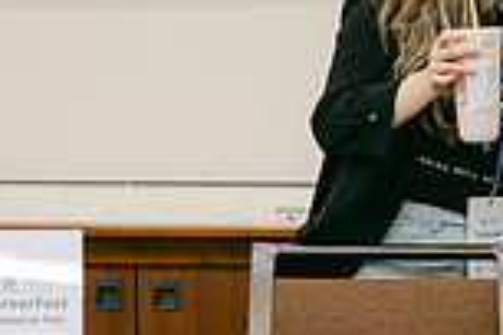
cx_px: 523
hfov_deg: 10.7
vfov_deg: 7.2
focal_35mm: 190
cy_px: 368
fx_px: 2655
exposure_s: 1/125
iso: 200
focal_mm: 50
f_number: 2
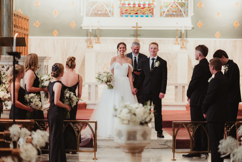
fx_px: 706
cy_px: 81
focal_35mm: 105
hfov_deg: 19.5
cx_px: 121
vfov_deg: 13.0
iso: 2000
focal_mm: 105
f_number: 1.4
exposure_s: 1/320
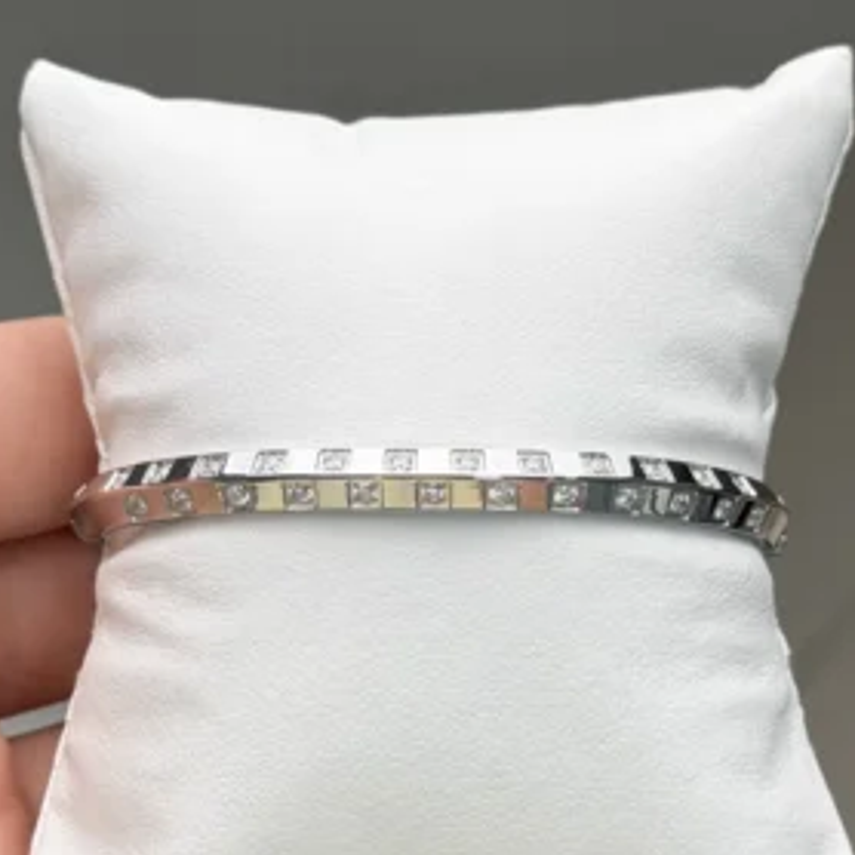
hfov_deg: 28.2
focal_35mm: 61
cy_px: 538
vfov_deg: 28.1
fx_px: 1705
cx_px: 437
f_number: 1.78
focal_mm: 6.76
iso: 64
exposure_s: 1/794
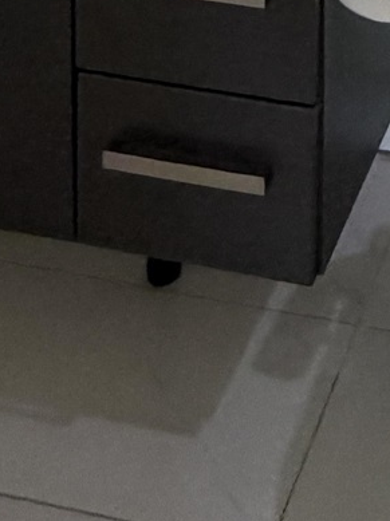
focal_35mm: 83
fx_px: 1249
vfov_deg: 16.0
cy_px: -620
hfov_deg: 16.5
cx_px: 551
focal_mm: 2.22
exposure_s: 1/60
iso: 200
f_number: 2.2
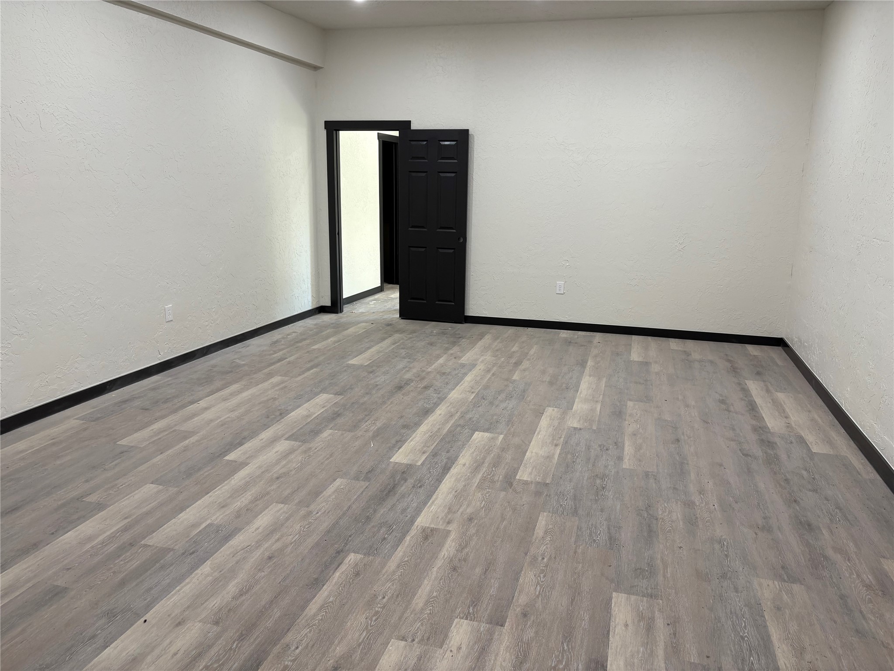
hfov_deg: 67.3
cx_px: 447
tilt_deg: -12.5
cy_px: 336
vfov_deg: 53.1
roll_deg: -0.8
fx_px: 671
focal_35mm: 26
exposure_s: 1/60
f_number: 1.6
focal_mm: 5.96
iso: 80
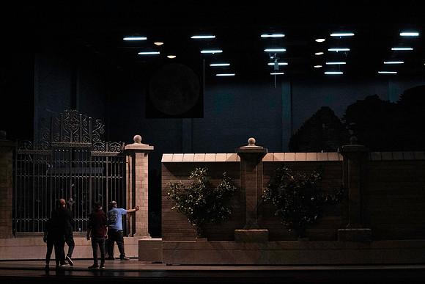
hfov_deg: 28.8
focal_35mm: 70
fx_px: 827
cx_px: 212
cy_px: 142
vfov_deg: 19.5
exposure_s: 1/320
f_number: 6.3
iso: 25600
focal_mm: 70
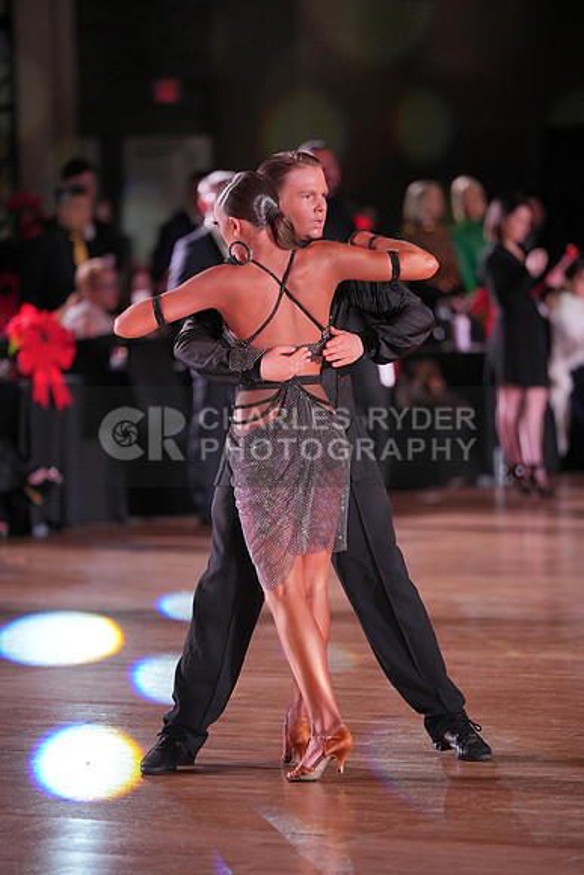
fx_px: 4717
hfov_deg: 7.1
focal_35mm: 194
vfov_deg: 10.6
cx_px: 292
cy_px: 438
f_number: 2.8
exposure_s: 1/400
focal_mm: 194
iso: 1250
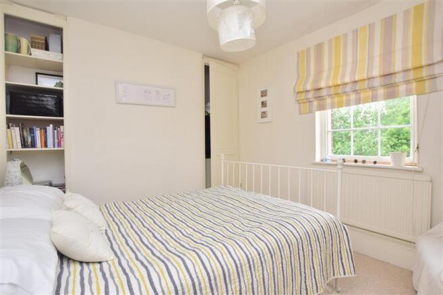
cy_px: 148
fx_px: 185
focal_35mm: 15
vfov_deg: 77.3
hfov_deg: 100.4
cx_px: 222
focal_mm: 10
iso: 400
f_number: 5.6
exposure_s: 1/125
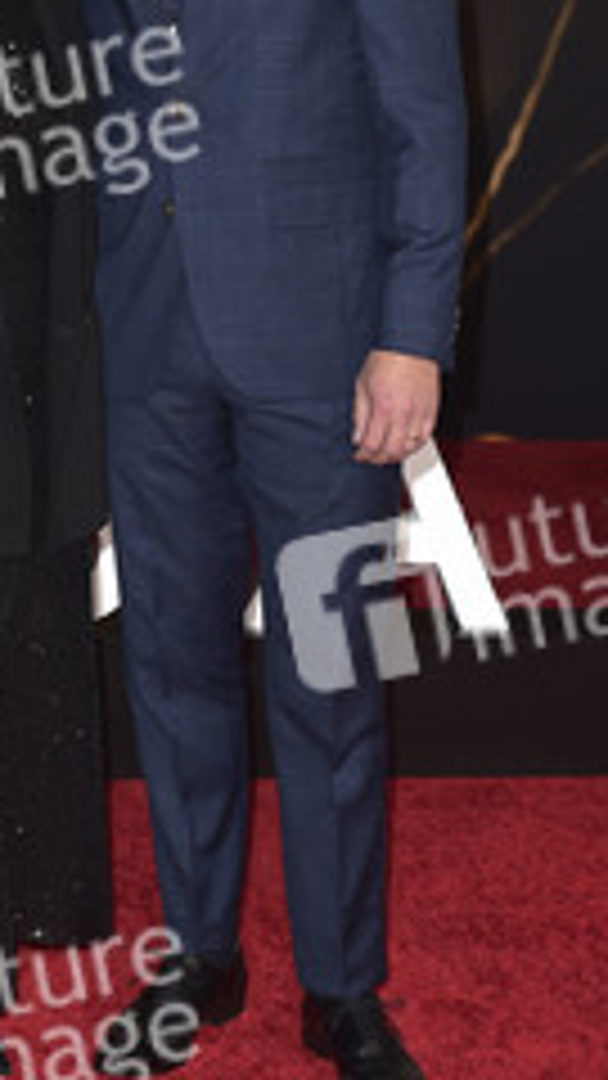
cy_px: 360
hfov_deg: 12.3
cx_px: 101
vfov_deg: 21.7
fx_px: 2809
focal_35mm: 98
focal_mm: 56
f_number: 6.3
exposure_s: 1/250
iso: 1000
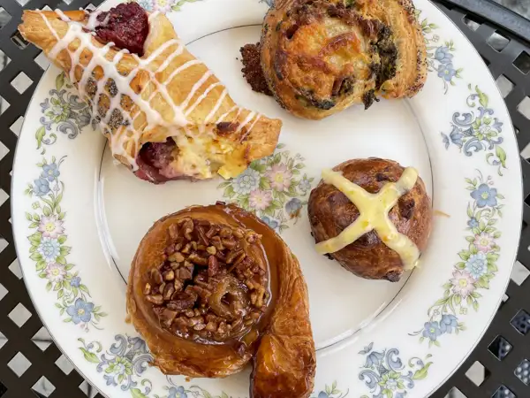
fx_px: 398
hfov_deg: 67.3
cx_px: 265
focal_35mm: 26
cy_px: 199
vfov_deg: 53.1
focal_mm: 4.2
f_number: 1.6
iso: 32
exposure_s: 1/779
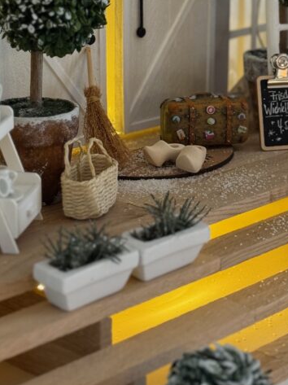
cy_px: 102
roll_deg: -0.2
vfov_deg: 18.8
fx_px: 1155
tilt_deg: -12.5
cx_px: 142
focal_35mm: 104
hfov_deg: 14.2
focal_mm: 6.76
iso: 250
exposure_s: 1/40
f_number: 1.78
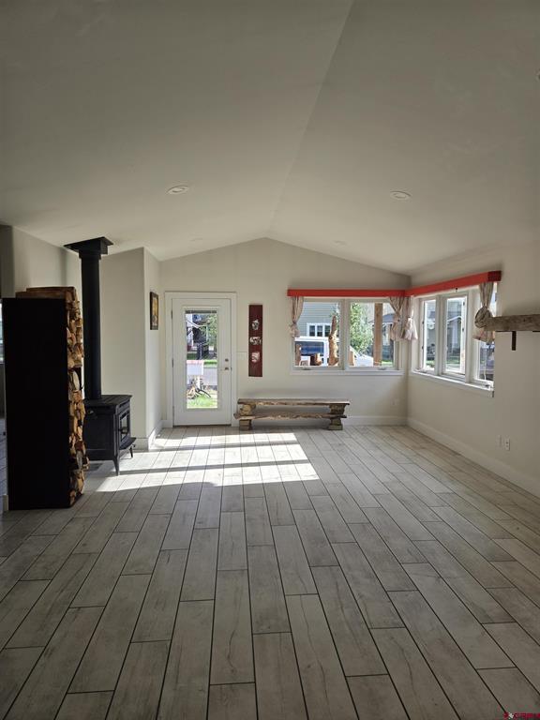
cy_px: 360
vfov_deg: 73.9
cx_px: 270
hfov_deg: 58.9
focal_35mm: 23
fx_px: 478
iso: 25
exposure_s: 1/294
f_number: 1.8
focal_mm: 5.4
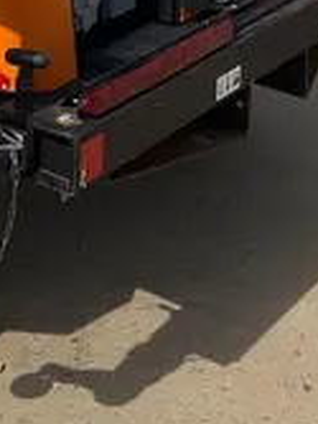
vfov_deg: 14.1
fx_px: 1398
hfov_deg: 12.7
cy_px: -463
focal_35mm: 114
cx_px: -61
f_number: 1.6
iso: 50
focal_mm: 5.1
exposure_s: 1/5556
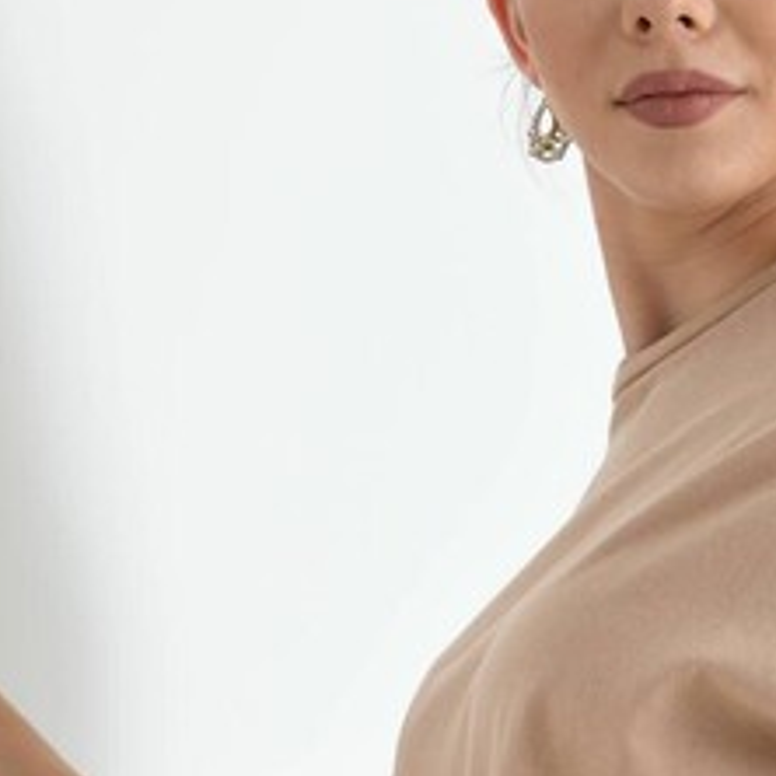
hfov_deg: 8.7
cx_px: 755
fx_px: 5098
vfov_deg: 8.6
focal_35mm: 201
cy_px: 863
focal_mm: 70
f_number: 6.3
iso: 100
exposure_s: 1/125
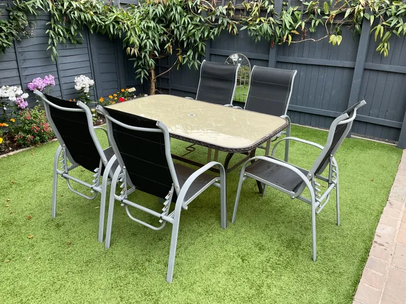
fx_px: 340
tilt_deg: -21.8
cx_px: 203
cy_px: 152
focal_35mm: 29
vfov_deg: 48.2
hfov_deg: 61.7
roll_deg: -2.3
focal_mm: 3
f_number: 1.8
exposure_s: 1/123
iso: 16
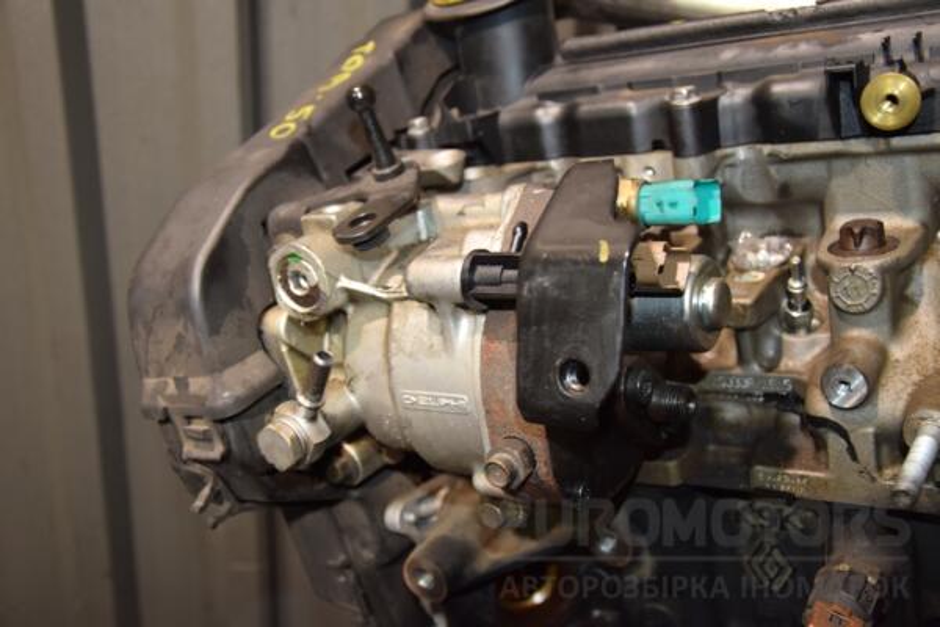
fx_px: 1018
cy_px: 314
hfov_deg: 49.6
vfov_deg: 34.2
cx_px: 470
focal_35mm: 39
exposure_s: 1/60
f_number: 5
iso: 800
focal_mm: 26
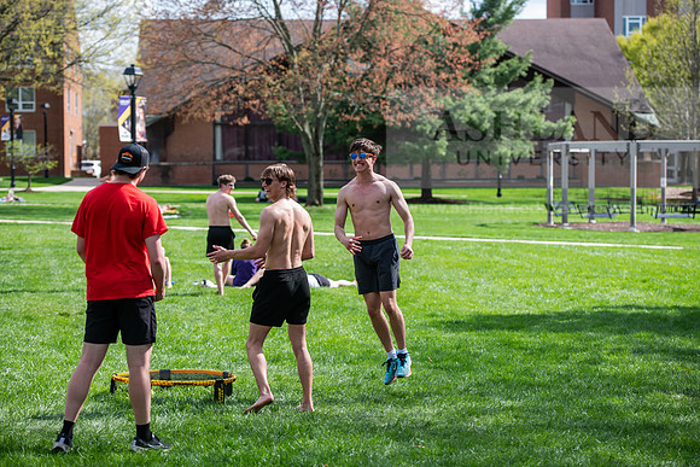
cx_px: 350
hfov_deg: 22.1
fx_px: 1789
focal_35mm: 92
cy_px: 234
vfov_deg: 14.9
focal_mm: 92
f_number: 3.5
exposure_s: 1/500
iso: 100
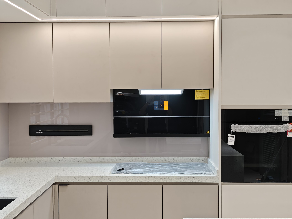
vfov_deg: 31.5
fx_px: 388
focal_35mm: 46
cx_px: 146
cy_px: 110
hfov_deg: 41.2
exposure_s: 1/100
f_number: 1.63
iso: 200
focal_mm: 8.72
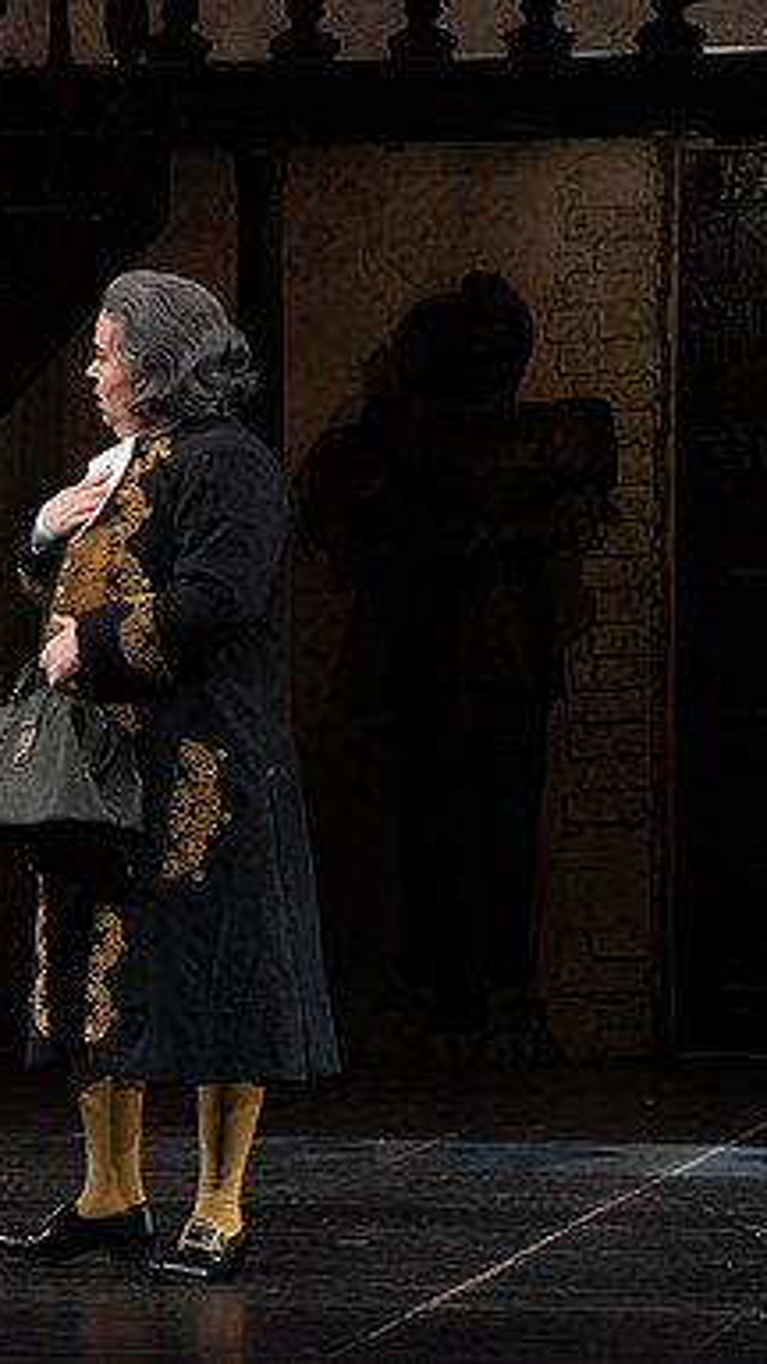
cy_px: 680
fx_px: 11100
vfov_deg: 7.0
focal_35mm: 307
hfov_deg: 3.9
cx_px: -124
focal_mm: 194
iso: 3200
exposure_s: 1/250
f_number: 9
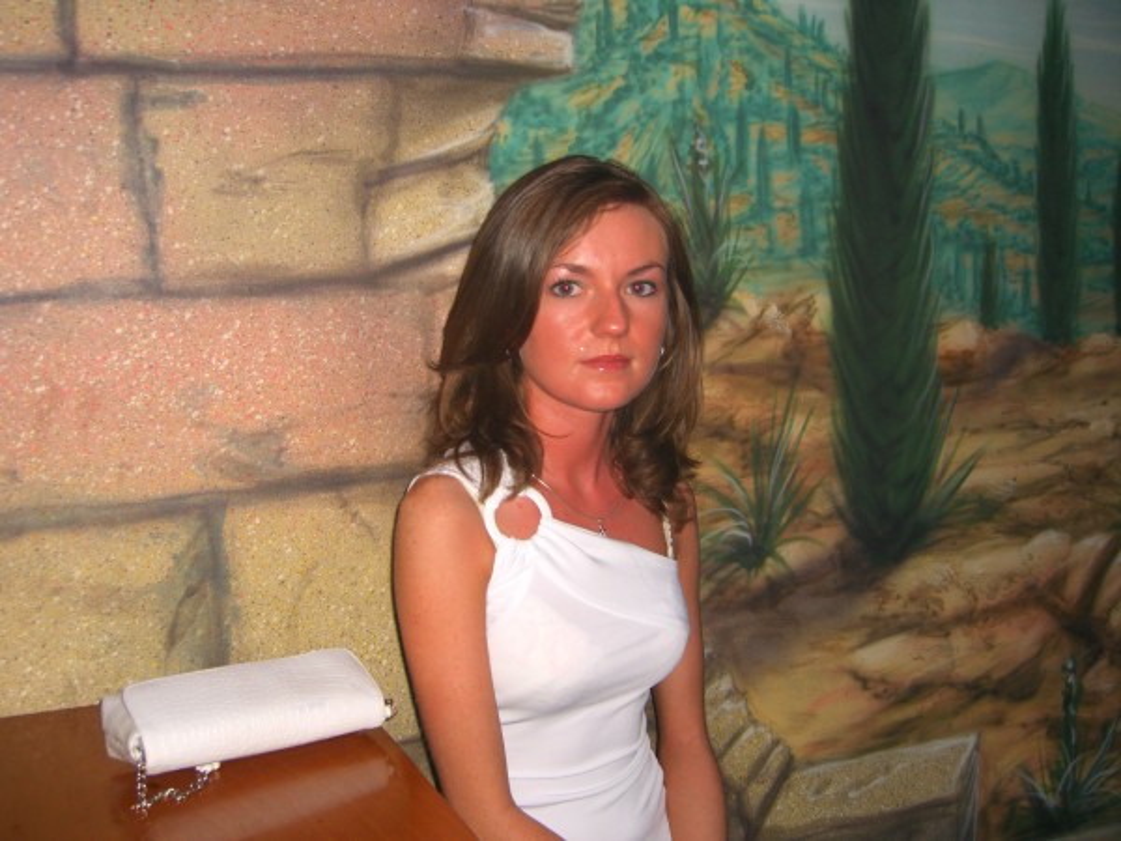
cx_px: 560
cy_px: 420
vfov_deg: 37.7
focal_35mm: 38
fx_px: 1231
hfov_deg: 49.0
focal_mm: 7.9
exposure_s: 1/60
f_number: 2.8
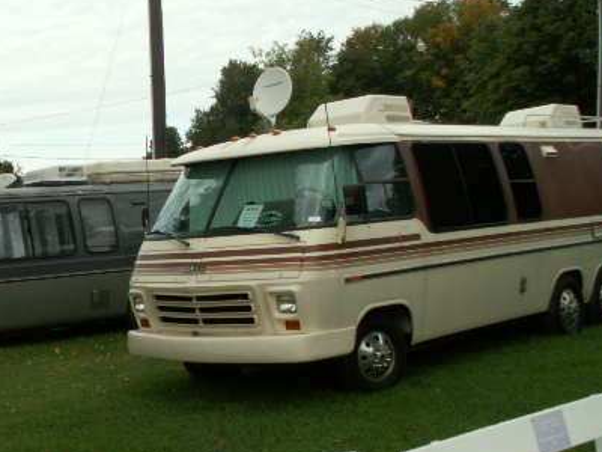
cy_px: 232
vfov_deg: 26.1
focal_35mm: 56
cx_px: 141
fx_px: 974
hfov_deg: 33.6
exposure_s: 1/125
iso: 50
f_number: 5.6
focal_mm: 5.86
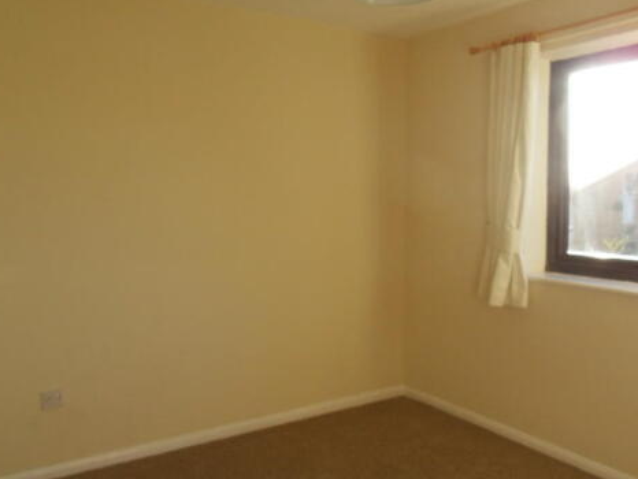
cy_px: 220
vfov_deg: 46.8
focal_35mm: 30
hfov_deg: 59.9
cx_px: 337
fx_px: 553
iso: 80
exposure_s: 1/180
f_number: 3.3
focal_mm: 4.2
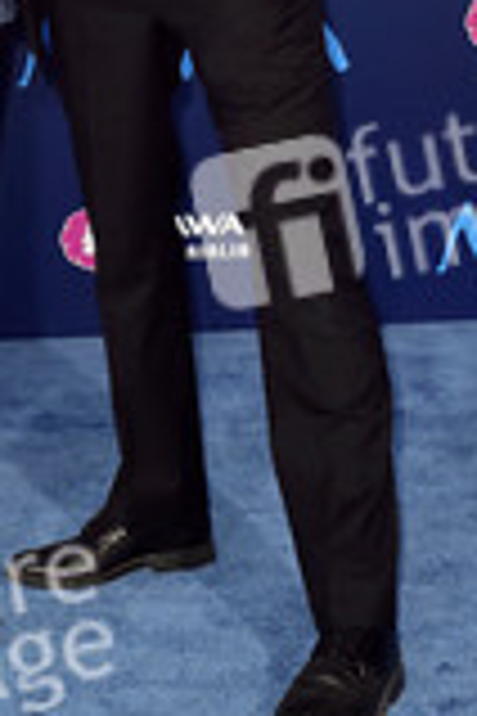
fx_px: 2902
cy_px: -23
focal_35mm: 146
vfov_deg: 13.8
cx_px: 16
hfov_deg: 9.3
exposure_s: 1/320
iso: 400
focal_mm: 58
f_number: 4.5
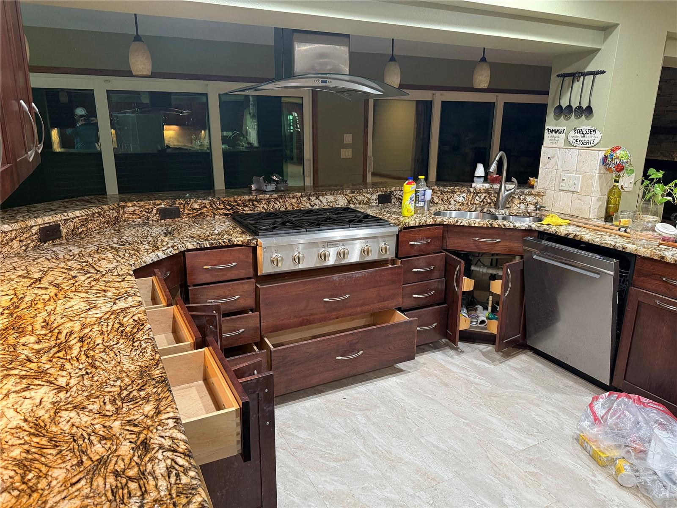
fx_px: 469
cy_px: 254
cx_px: 338
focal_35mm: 24
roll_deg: -0.3
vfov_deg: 56.8
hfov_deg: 71.6
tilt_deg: -16.2
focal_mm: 6.76
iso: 320
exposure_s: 1/60
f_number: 1.78
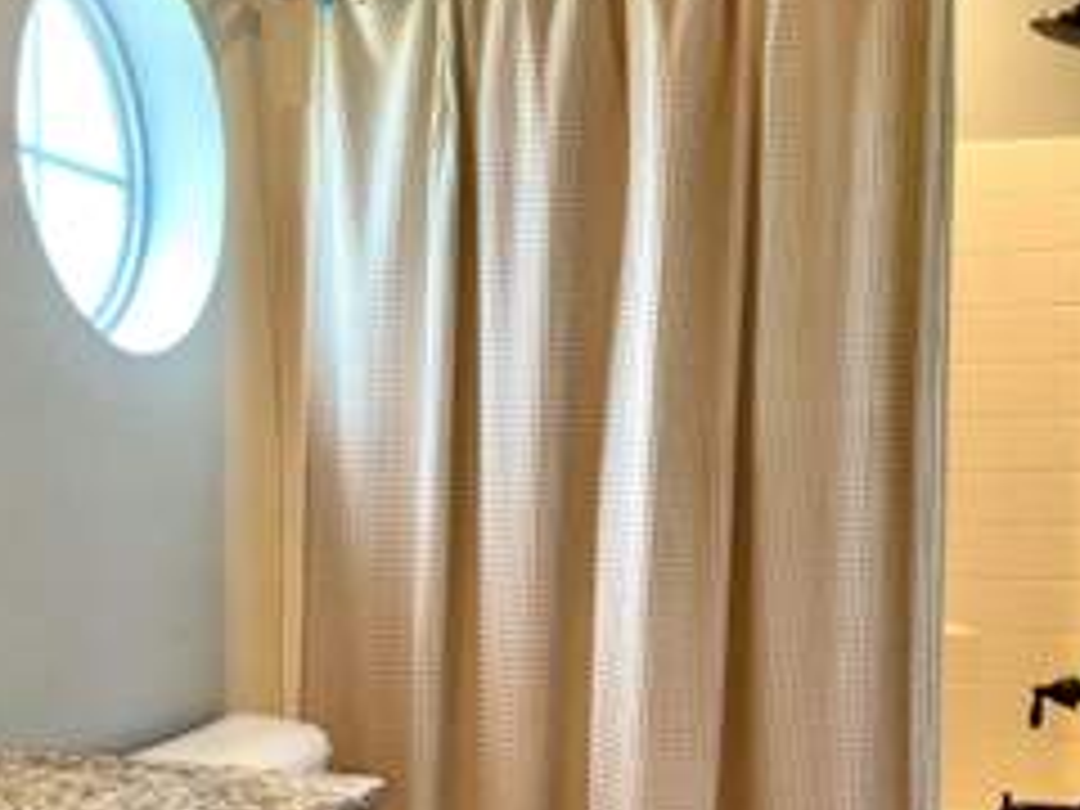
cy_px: 560
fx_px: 1498
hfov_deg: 39.4
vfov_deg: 30.0
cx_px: 405
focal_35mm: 48
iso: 64
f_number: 1.78
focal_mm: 6.76
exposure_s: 1/40
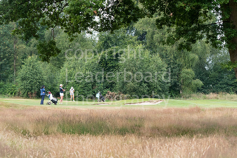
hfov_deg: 13.0
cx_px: 118
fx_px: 1037
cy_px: 79
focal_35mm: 158
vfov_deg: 8.7
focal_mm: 105
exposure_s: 1/1600
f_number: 5
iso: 800
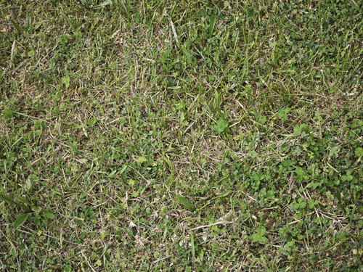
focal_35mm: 75
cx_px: 182
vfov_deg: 19.6
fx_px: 786
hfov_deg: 26.0
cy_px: 136
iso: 200
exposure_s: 1/100
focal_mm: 10
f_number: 2
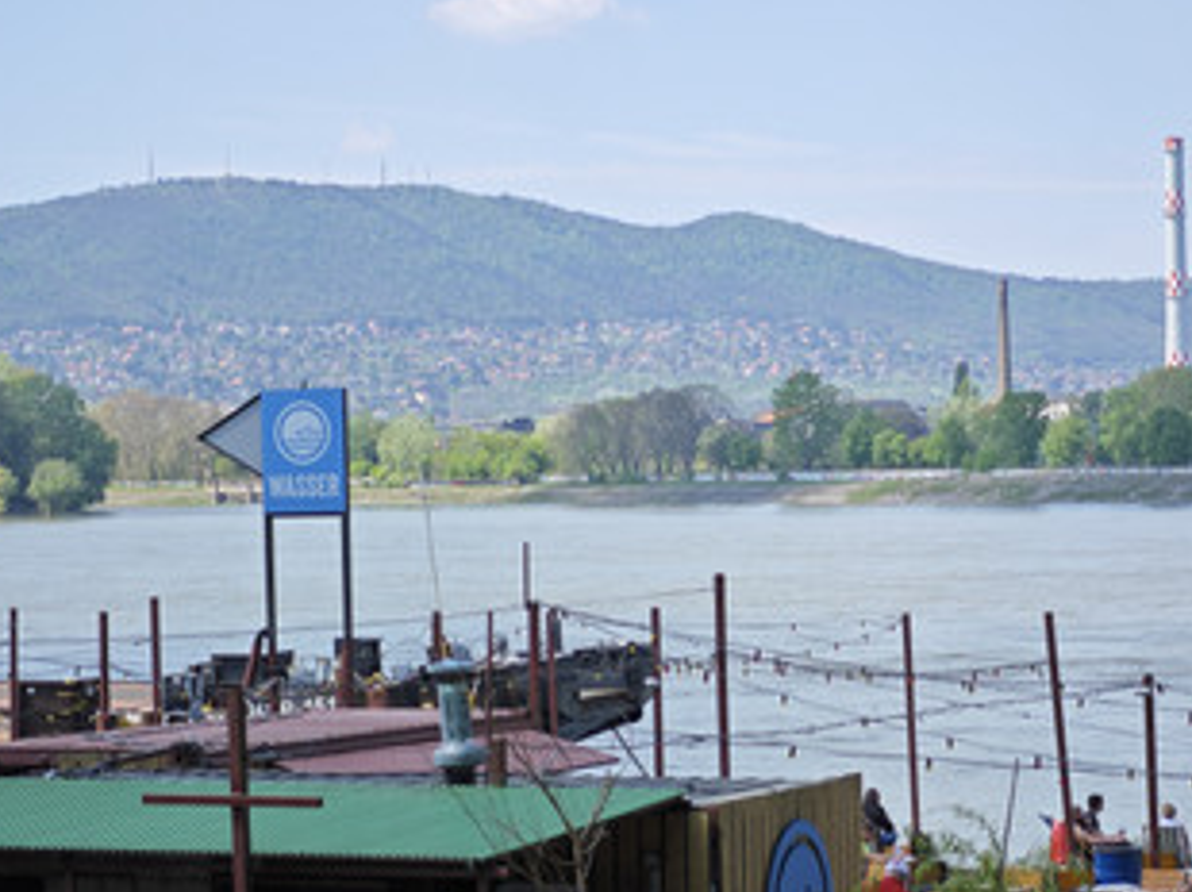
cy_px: 525
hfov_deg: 16.3
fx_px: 4163
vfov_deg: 12.2
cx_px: 719
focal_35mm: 121
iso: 50
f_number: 2
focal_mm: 10
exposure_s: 1/387
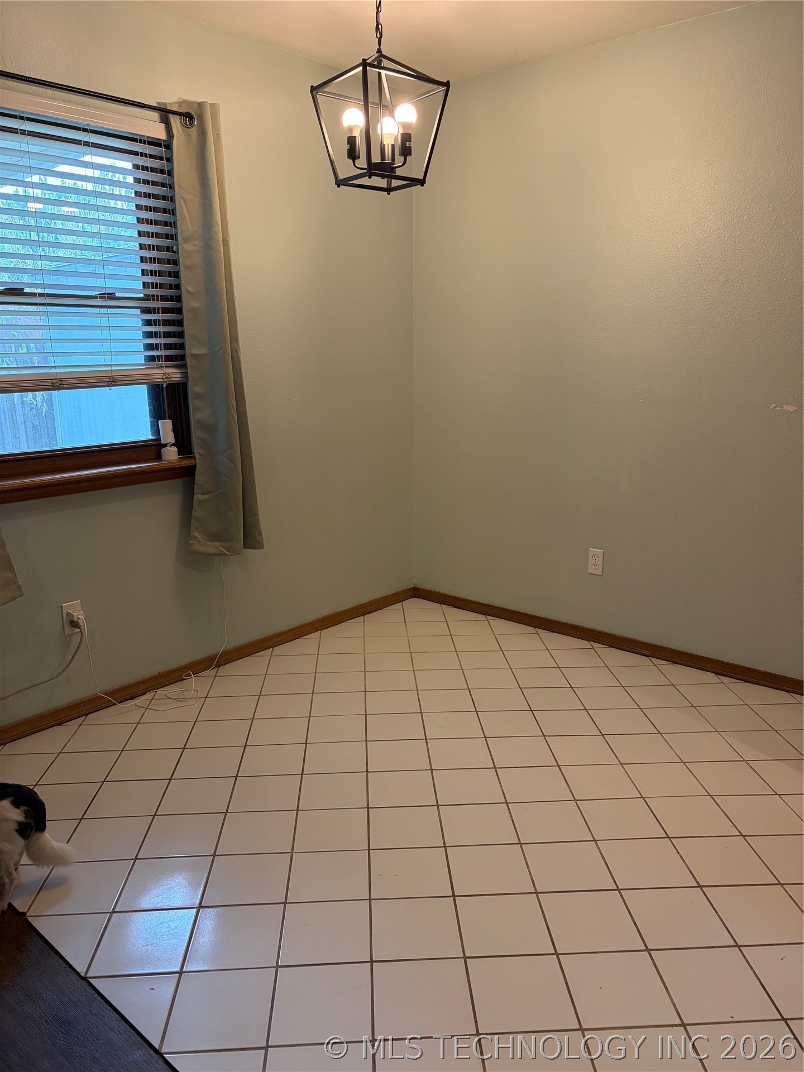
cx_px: 402
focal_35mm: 26
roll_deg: +1.1
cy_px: 536
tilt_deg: -12.1
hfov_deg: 53.1
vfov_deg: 67.3
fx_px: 805
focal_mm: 5.96
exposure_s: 1/120
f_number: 1.6
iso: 200
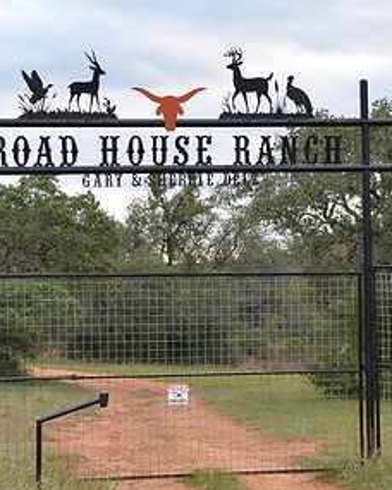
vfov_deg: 16.0
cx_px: 181
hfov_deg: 12.9
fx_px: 1740
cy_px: 181
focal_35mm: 120
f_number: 6.3
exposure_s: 1/160
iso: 200
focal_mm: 42
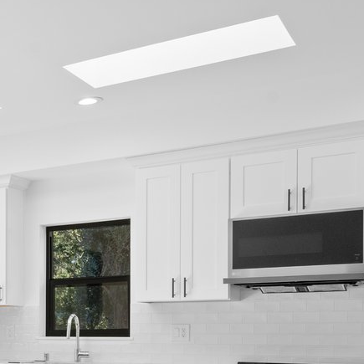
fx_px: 761
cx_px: -208
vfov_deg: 25.9
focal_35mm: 64
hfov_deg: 21.6
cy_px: 339
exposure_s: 1/5
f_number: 11
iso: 400
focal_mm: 16
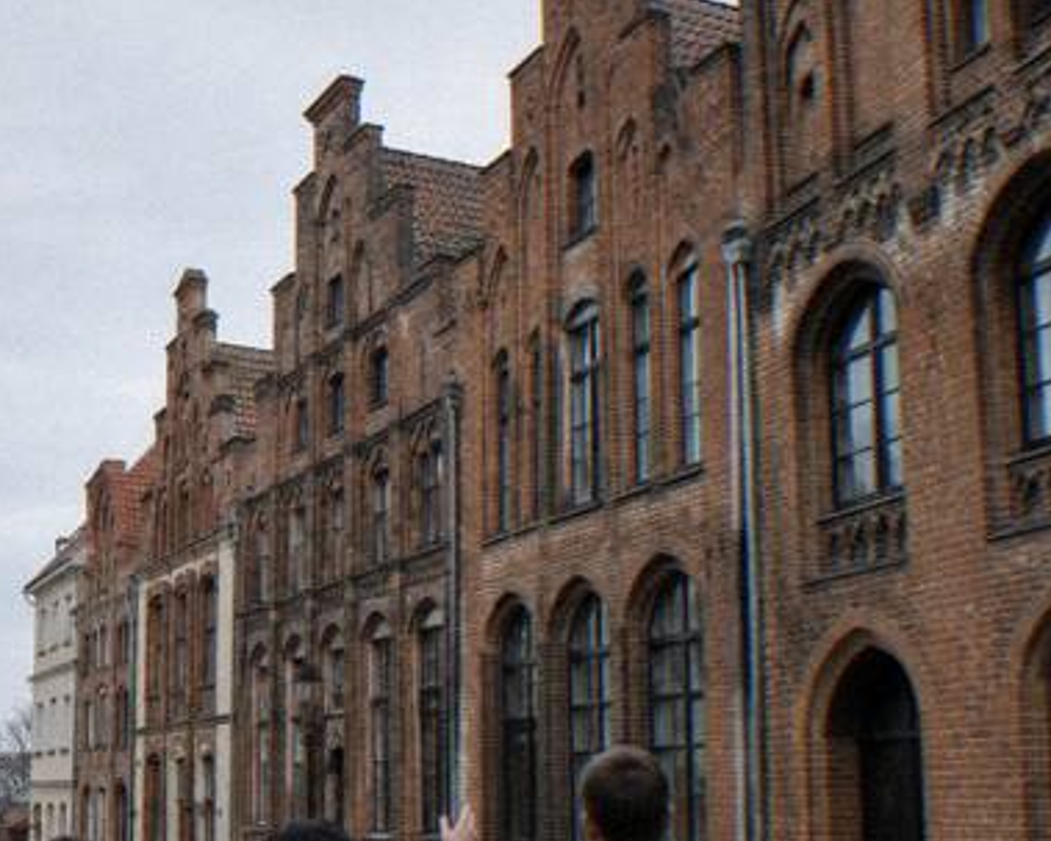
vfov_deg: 29.1
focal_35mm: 52
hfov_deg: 35.9
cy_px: 508
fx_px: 1617
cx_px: 422
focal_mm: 35
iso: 320
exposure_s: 1/160
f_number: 10
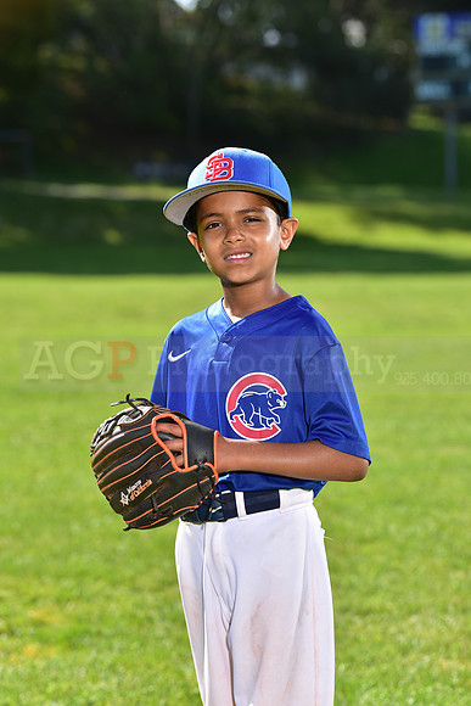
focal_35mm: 120
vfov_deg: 17.1
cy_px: 353
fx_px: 2353
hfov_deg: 11.4
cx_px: 236
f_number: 5
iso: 80
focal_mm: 120
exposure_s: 1/250
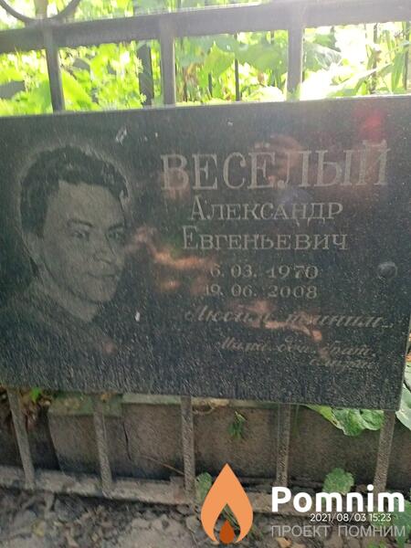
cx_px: 206
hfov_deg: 49.7
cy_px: 274
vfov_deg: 63.4
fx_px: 443
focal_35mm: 28
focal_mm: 4.05
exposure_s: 1/33.3
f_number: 1.8
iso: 374
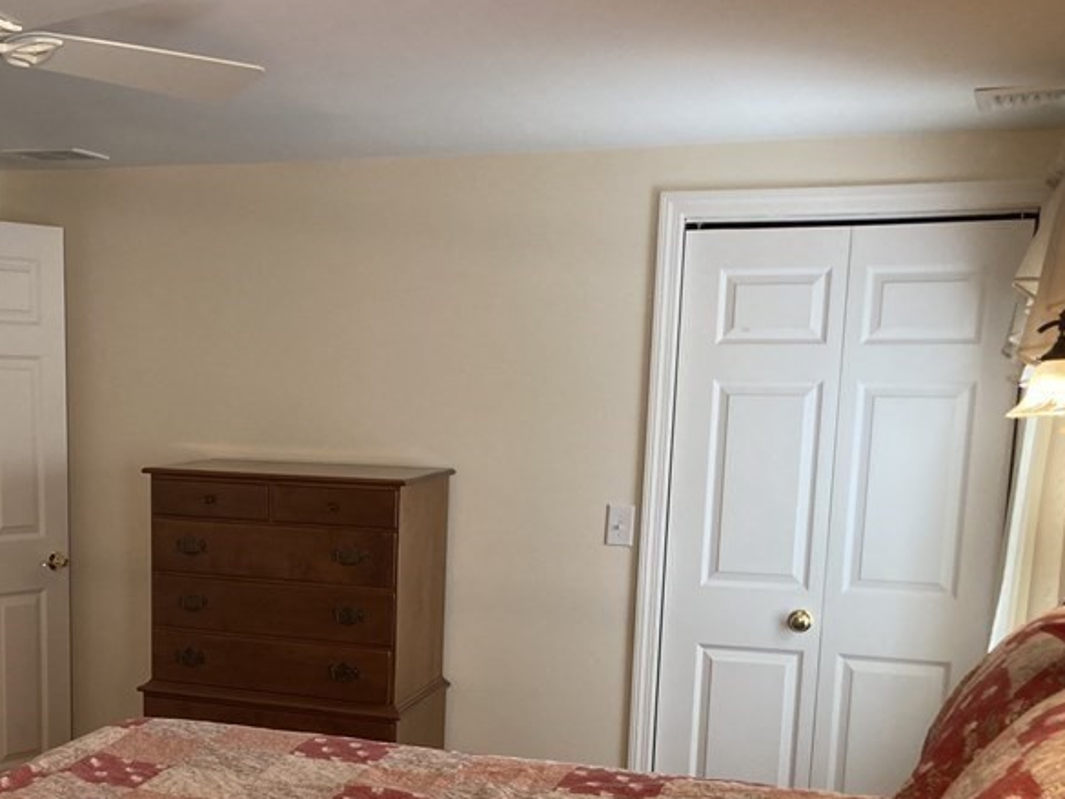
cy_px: 653
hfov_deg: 37.8
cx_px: 255
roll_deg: -0.6
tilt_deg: -8.9
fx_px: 1508
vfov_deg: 29.0
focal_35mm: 49
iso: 80
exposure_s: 1/60
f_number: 1.8
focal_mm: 3.99
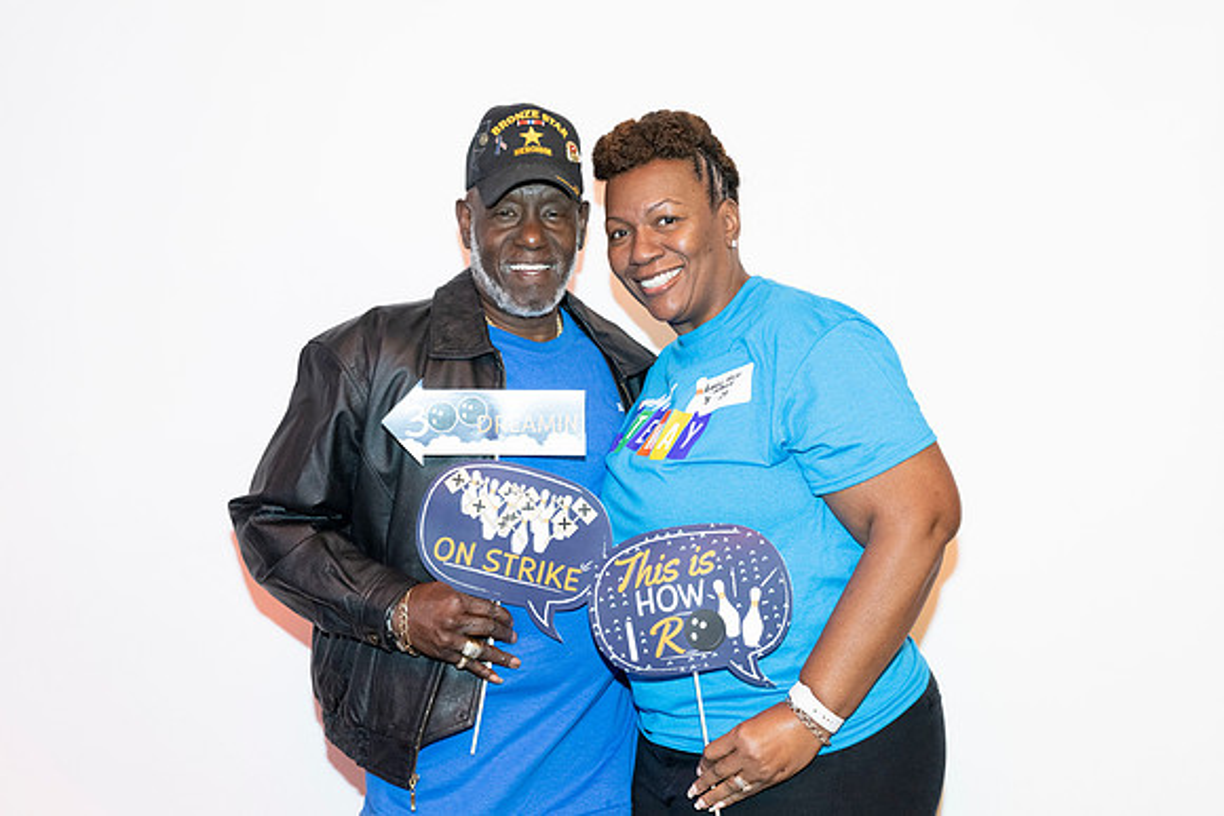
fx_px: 1554
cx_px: 621
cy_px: 408
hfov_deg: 43.0
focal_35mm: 46
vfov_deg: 29.5
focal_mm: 45
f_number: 5.6
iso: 1600
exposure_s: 1/80
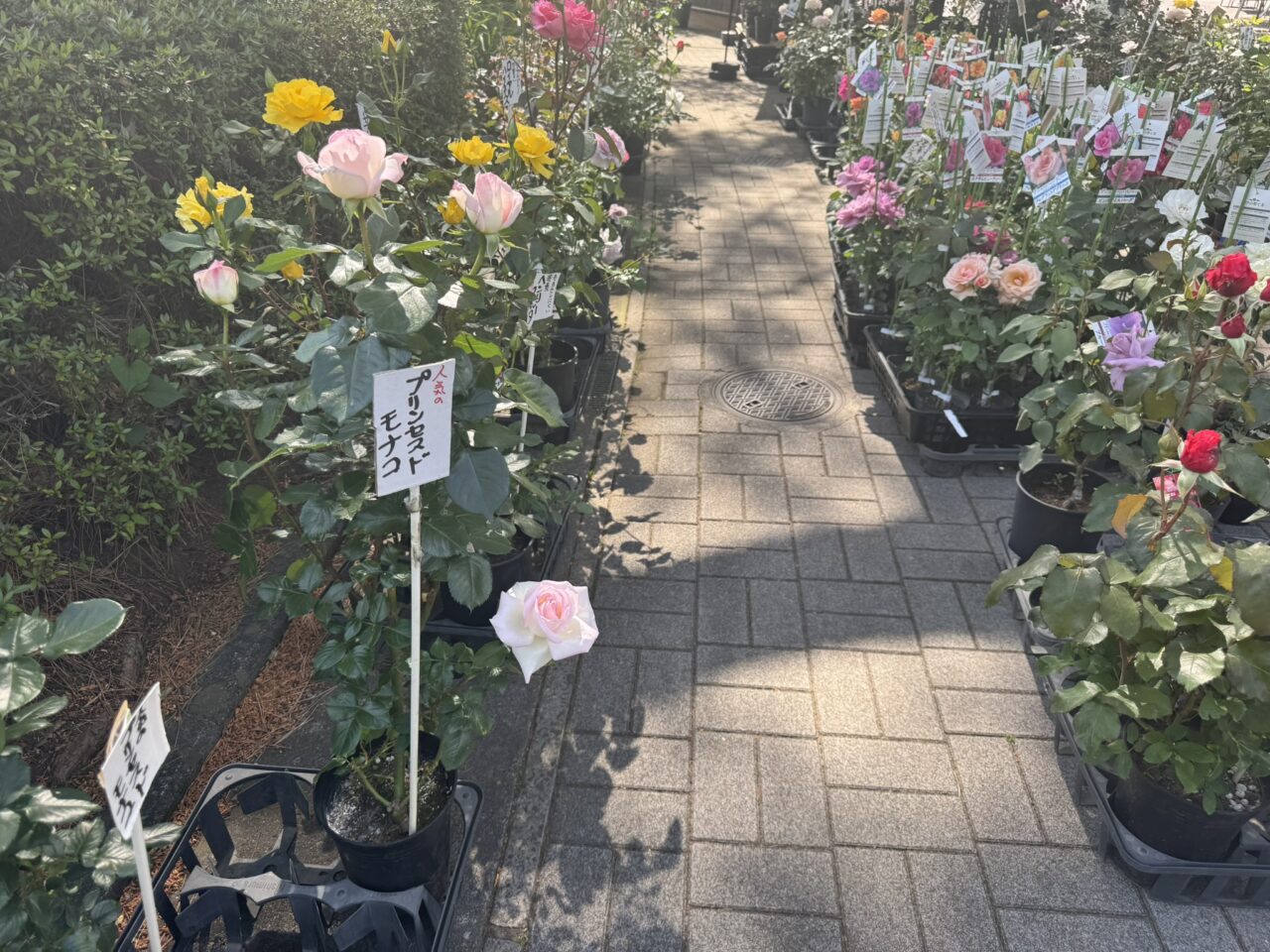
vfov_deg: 56.8
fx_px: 881
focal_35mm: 24
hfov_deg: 71.6
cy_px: 476
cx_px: 635
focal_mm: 6.76
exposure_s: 1/588
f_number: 1.78
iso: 80
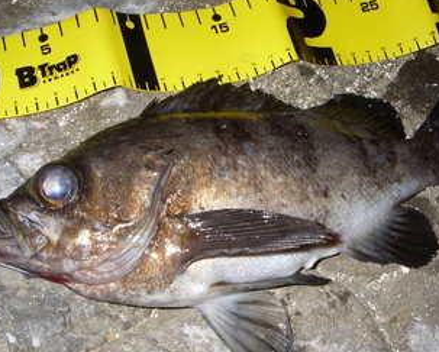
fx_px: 572
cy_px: 188
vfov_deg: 34.2
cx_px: 243
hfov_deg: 41.9
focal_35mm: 44
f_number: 6.6
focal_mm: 6.3
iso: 80
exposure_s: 1/40
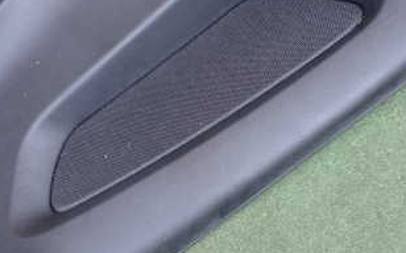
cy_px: 144
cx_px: 214
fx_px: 686
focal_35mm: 62
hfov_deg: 33.0
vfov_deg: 20.9
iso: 200
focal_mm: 5.4
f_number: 2.3
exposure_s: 1/80
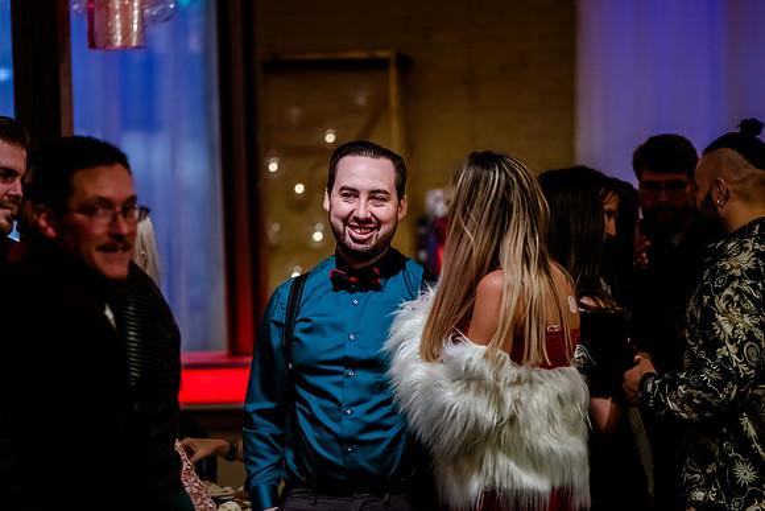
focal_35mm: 158
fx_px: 3348
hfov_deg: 13.0
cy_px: 256
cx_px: 382
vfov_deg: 8.7
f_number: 2.8
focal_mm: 105
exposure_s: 1/200
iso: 4000
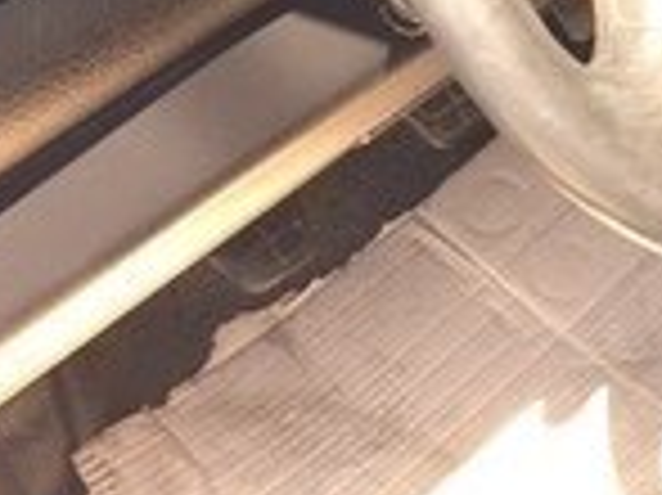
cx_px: 1139
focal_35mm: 130
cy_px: -137
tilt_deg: -41.2
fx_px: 2484
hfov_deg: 13.8
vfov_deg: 11.1
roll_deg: +8.4
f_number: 2.2
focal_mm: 4.15
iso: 32
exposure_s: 1/100
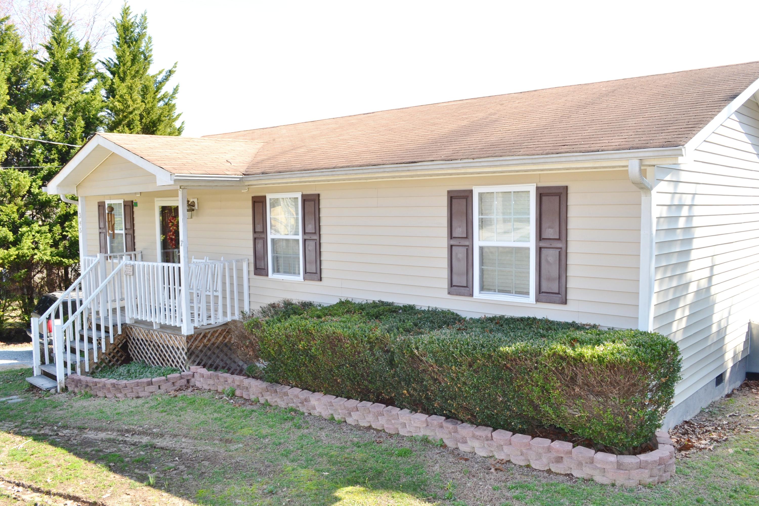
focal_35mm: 30
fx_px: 632
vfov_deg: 43.6
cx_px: 380
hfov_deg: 61.9
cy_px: 253
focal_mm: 20
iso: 400
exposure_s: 1/200
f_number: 9
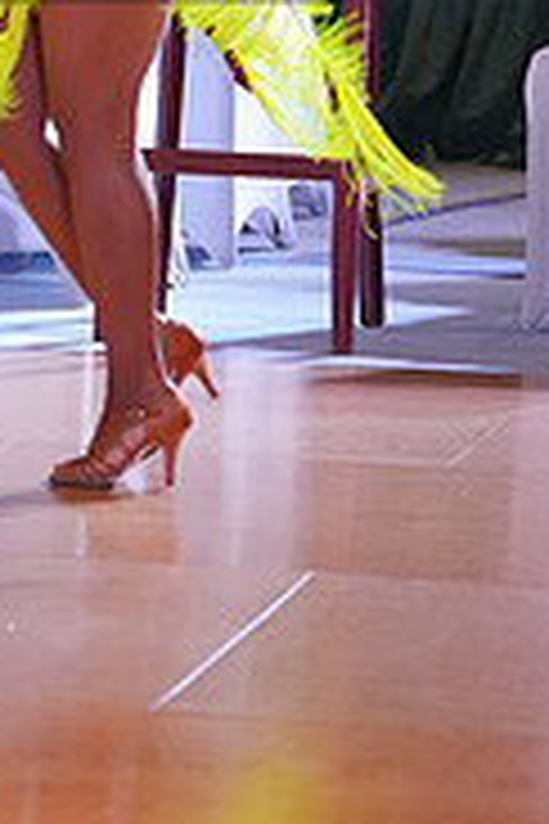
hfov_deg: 3.9
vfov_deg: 5.9
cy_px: -144
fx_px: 7983
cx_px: -133
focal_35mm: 349
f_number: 3.5
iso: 6400
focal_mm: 110
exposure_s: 1/500
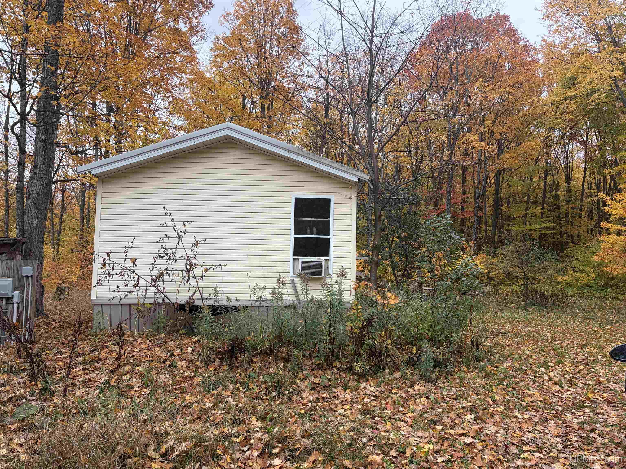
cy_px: 234
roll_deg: -1.9
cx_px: 313
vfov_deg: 53.1
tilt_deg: +5.6
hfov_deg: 67.3
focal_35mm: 26
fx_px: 470
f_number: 1.6
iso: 50
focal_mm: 5.96
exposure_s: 1/355
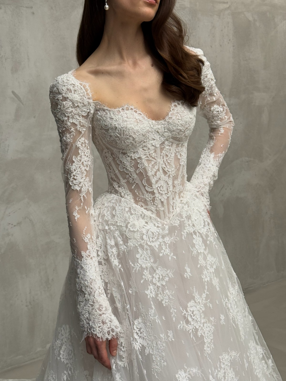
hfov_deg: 30.3
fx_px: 529
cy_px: 190
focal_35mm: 48
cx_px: 143
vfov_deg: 39.7
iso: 100
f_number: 1.78
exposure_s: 1/84
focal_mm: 6.76
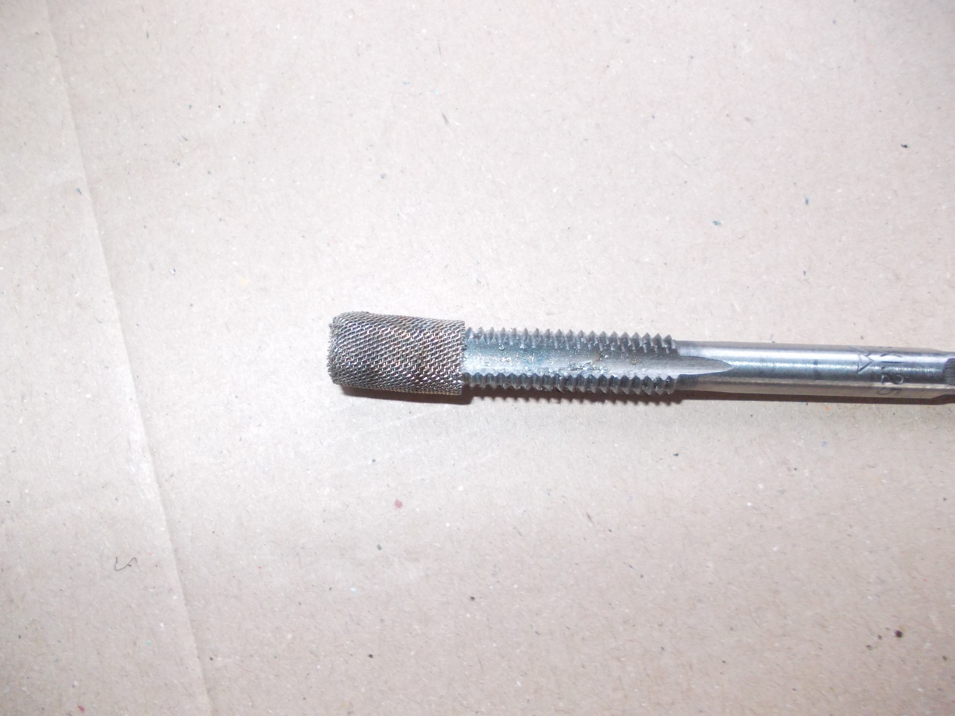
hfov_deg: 63.4
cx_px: 478
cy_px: 358
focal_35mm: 28
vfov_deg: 49.7
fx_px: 772
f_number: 2.7
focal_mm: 4
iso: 200
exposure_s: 1/25
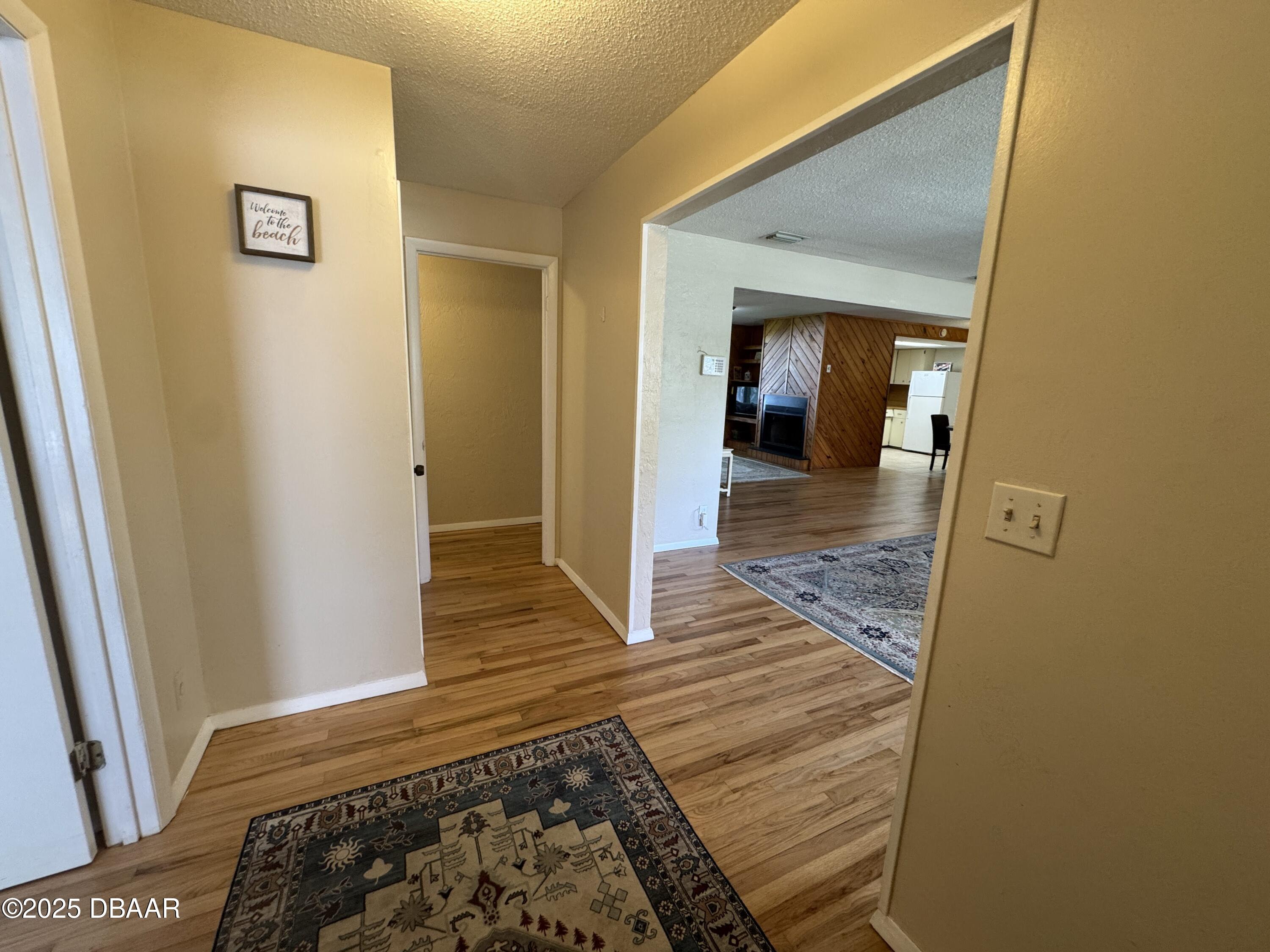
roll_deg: -2.2
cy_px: 476
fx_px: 514
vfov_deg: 85.7
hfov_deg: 102.1
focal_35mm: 14
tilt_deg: -10.6
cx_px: 635
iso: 160
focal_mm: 2.22
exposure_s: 1/60
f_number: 2.2
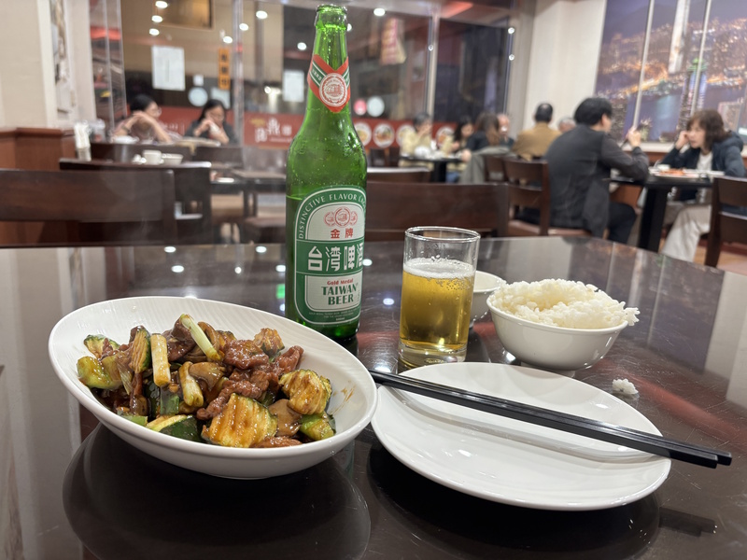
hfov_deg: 67.3
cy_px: 280
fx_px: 561
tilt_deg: -14.2
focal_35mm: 26
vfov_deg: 53.1
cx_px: 374
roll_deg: -2.2
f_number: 1.6
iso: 160
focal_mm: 5.96
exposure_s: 1/60
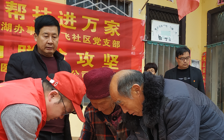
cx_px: 104
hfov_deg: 37.5
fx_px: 330
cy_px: 140
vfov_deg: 23.0
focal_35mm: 54
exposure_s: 1/239
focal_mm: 3.94
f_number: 1.9
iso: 160
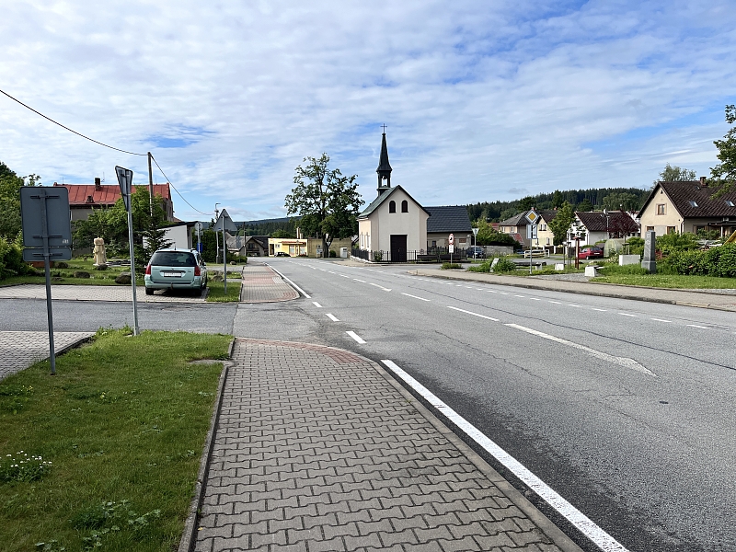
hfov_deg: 67.3
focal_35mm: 26
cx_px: 368
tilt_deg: -5.4
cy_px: 276
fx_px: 553
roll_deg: +0.8
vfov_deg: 53.1
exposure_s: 1/4016
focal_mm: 5.1
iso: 50
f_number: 1.6
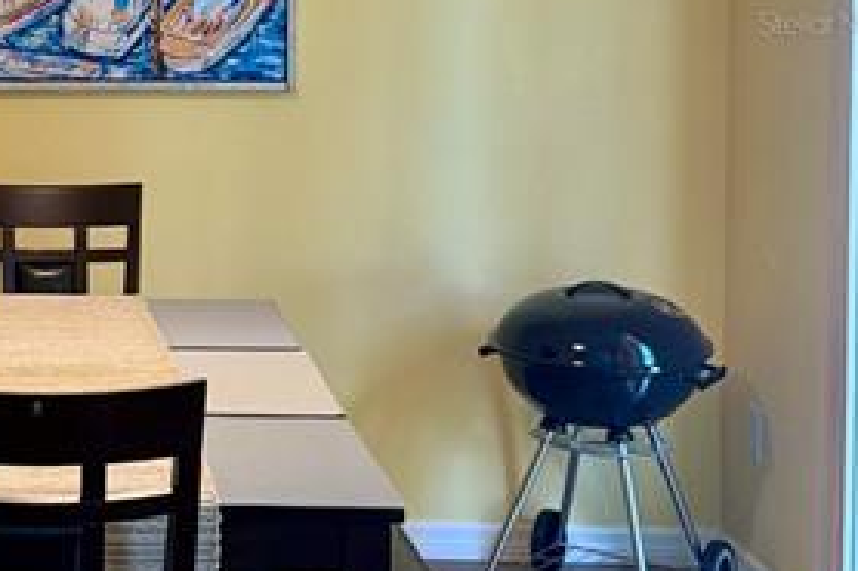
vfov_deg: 19.2
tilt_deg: -1.8
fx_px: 1643
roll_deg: -0.1
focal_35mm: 69
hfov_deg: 27.6
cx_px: 9
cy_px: 22
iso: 250
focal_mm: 6.76
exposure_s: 1/120
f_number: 1.78
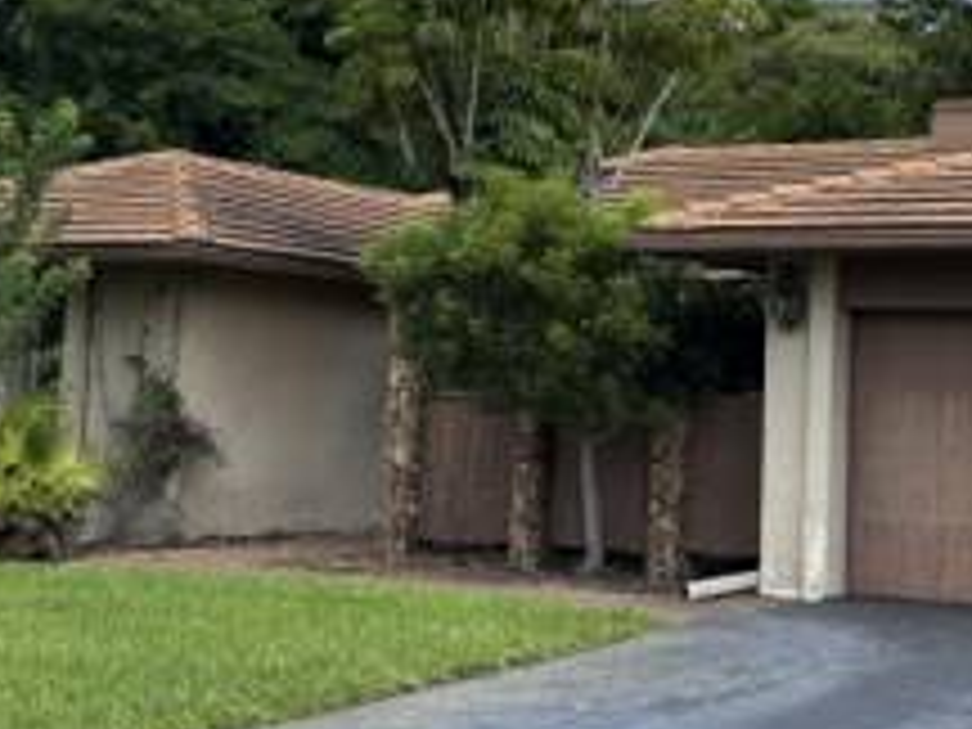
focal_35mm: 71
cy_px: 173
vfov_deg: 20.5
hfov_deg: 26.8
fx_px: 1994
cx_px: 792
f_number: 1.78
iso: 80
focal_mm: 6.76
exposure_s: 1/3802
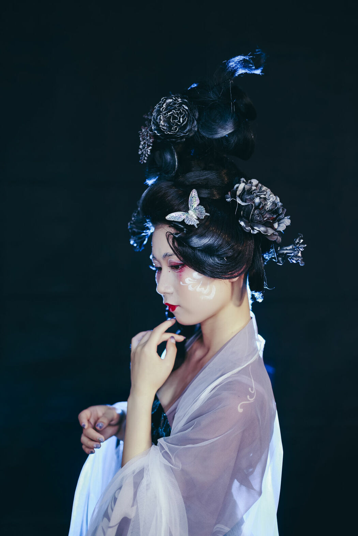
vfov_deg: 40.3
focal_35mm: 49
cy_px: 268
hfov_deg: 27.5
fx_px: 731
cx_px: 179
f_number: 2
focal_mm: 50
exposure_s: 1/100
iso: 320
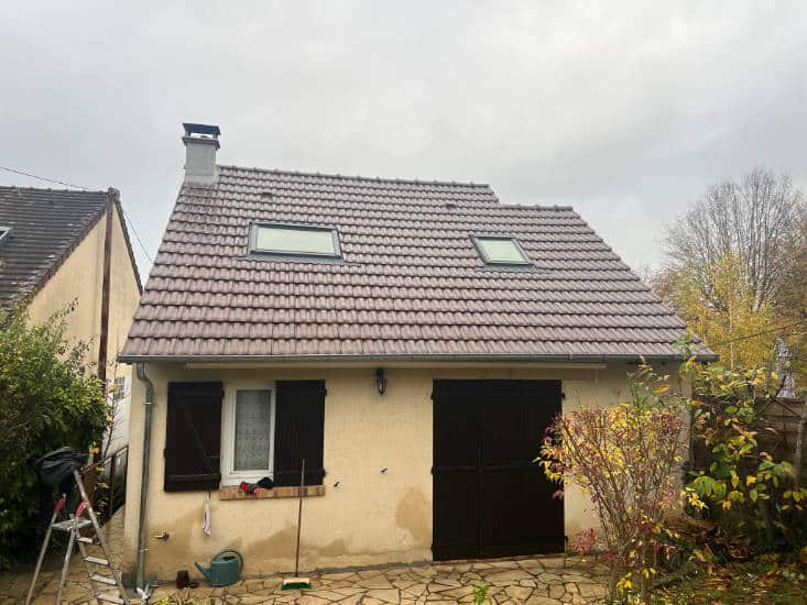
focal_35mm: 26
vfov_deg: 53.1
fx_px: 606
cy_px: 302
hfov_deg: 67.3
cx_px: 404
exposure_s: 1/179
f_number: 1.5
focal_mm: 5.7
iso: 40
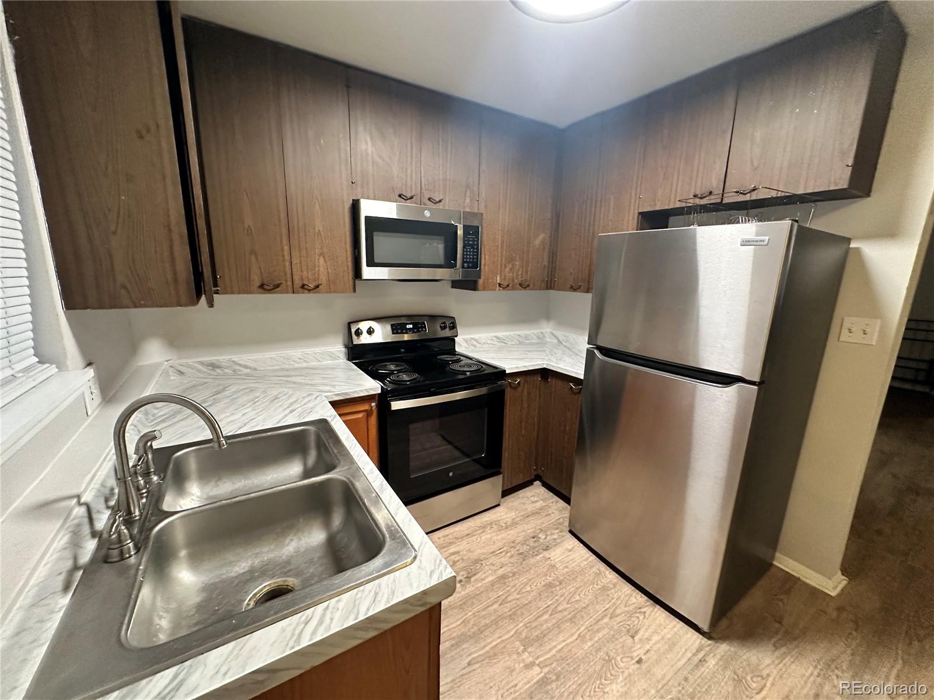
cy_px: 350
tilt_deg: -10.4
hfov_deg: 102.1
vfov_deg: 85.7
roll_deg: -2.1
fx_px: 378
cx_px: 467
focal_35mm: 14
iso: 640
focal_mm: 2.22
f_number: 2.2
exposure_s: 1/60
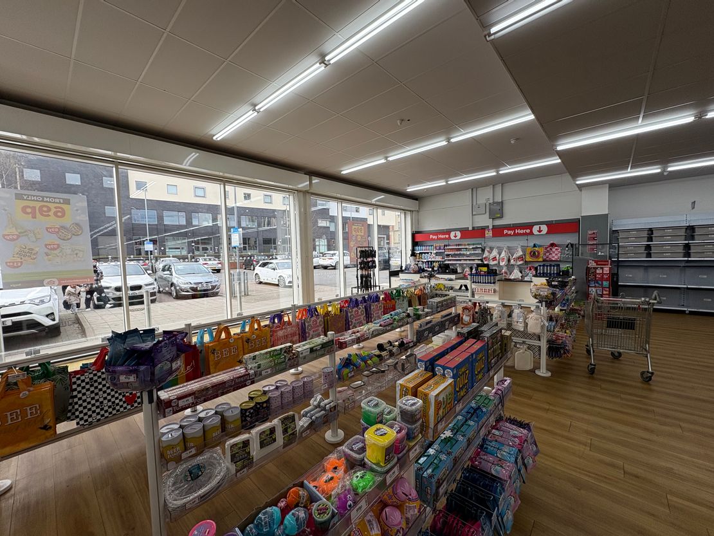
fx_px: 289
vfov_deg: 85.7
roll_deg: +1.8
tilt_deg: -2.9
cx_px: 357
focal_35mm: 14
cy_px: 268
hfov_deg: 102.1
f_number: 2.2
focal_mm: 2.22
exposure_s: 1/273
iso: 50
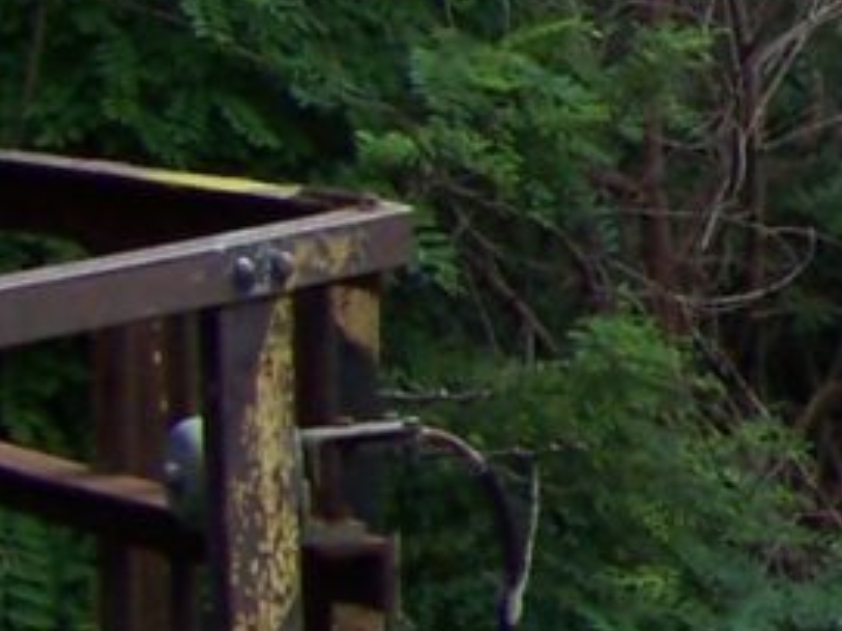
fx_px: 6613
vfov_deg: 5.4
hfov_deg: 6.3
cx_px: 3029
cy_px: -295
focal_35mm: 272
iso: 64
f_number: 2.8
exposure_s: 1/60
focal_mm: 5.85
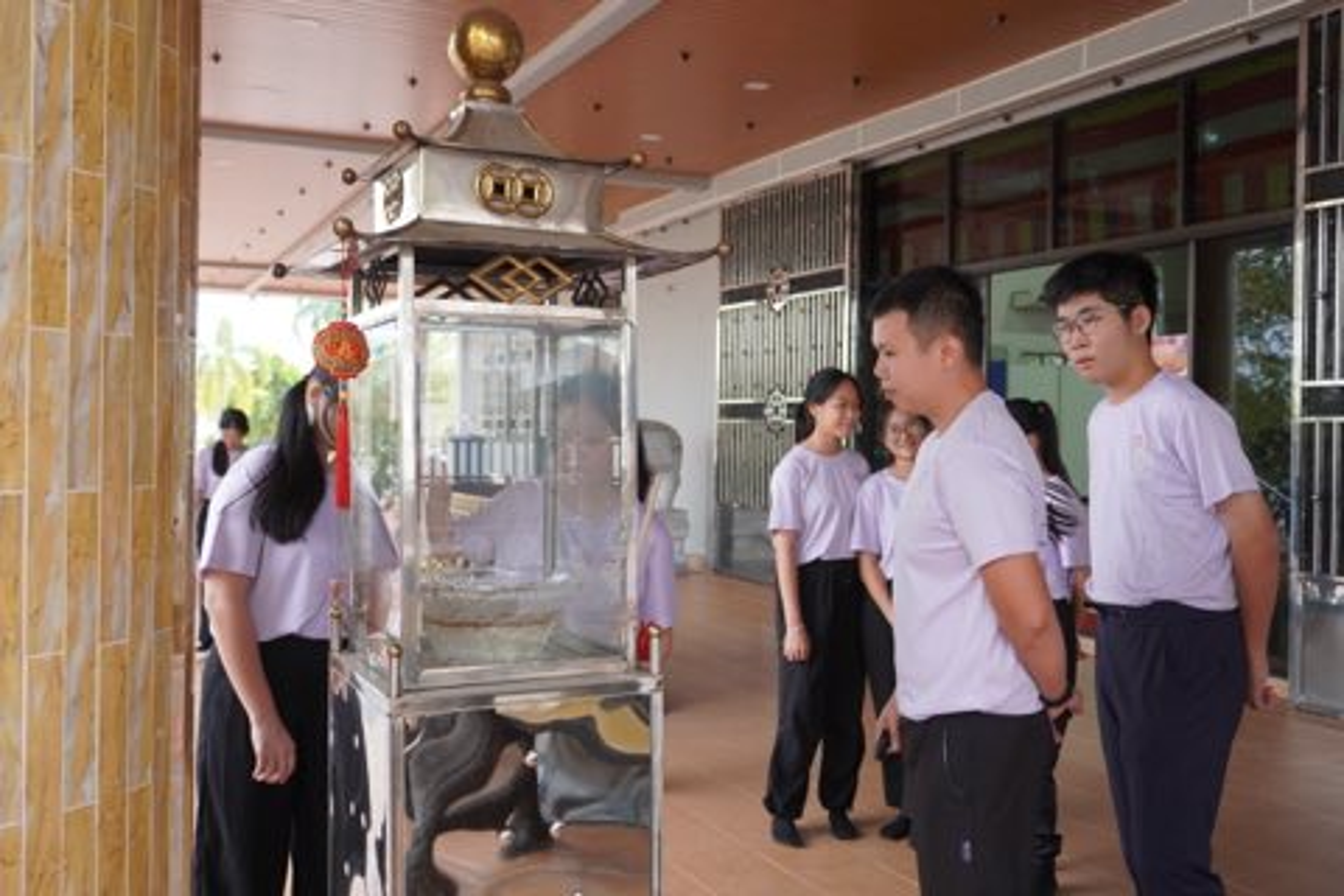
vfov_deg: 38.4
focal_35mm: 34
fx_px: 1288
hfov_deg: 55.1
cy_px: 448
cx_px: 672
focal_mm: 23
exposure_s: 1/160
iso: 320
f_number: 4
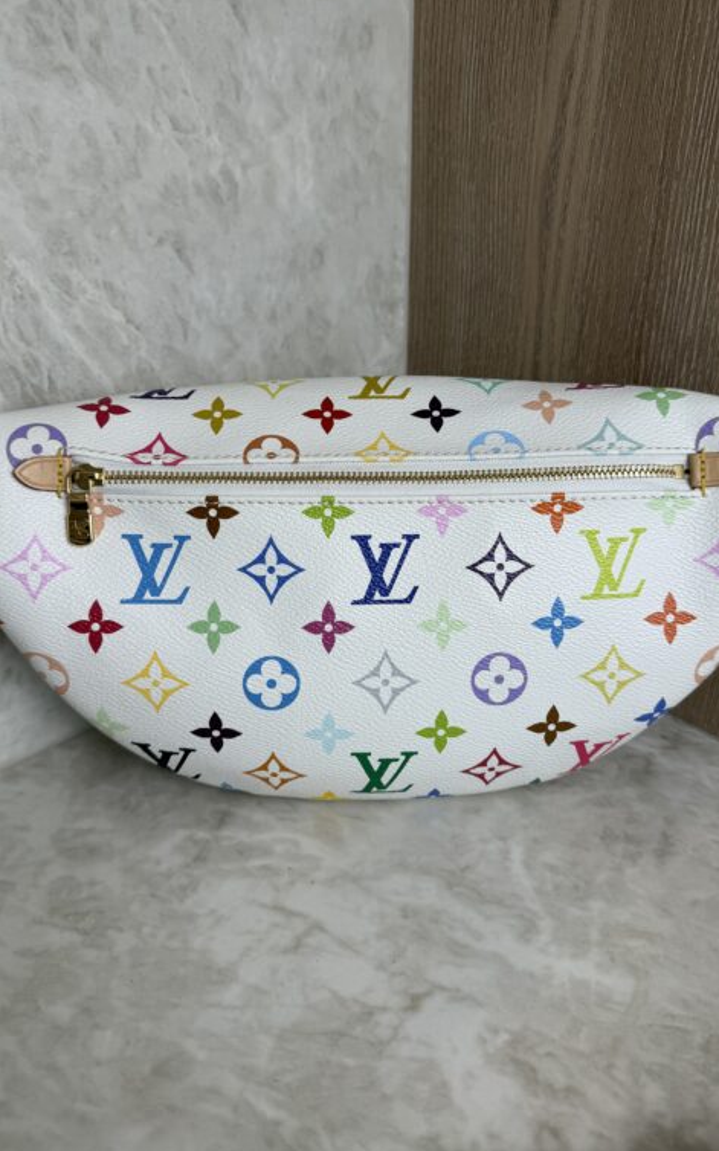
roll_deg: -0.6
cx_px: 359
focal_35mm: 27
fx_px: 847
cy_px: 548
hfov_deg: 46.0
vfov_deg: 68.4
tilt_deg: -26.3
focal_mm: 6.76
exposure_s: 1/203
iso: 64
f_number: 1.78
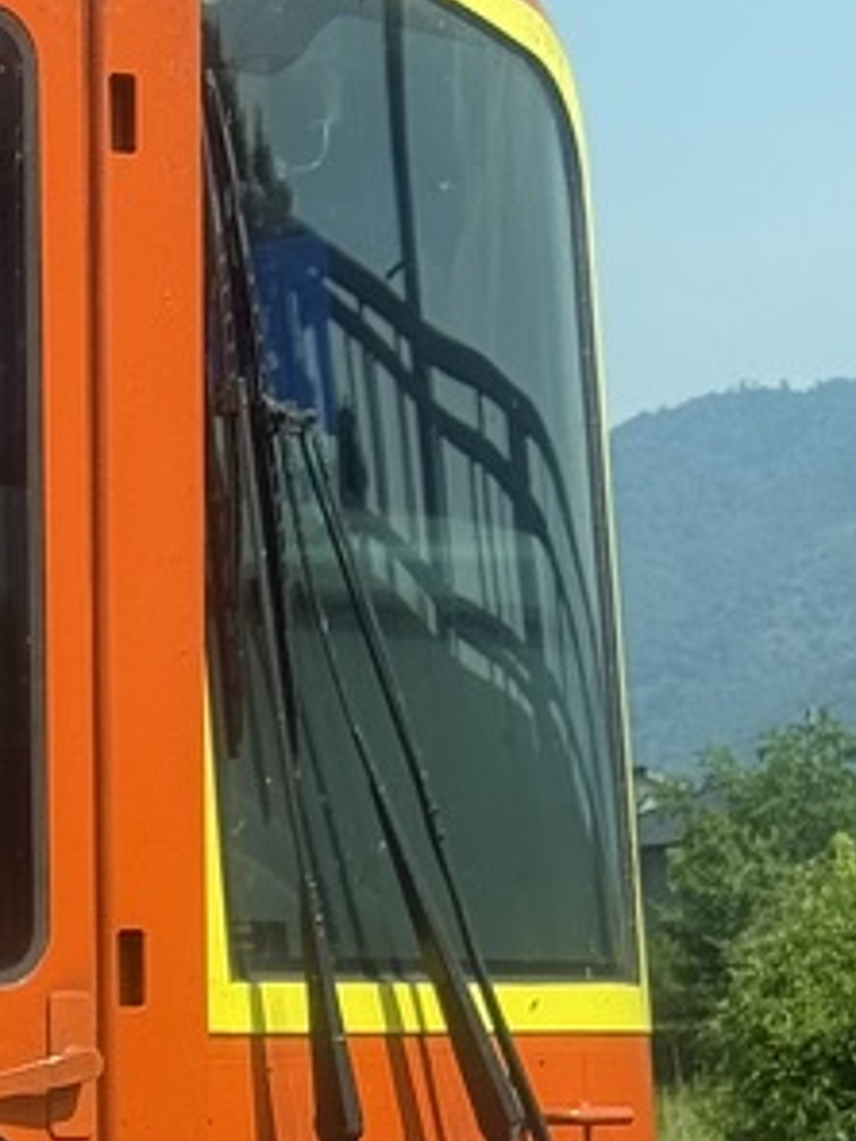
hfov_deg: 8.7
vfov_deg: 11.6
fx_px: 5473
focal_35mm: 166
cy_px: 1438
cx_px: -528
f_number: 1.78
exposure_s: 1/2342
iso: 64
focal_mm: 6.76
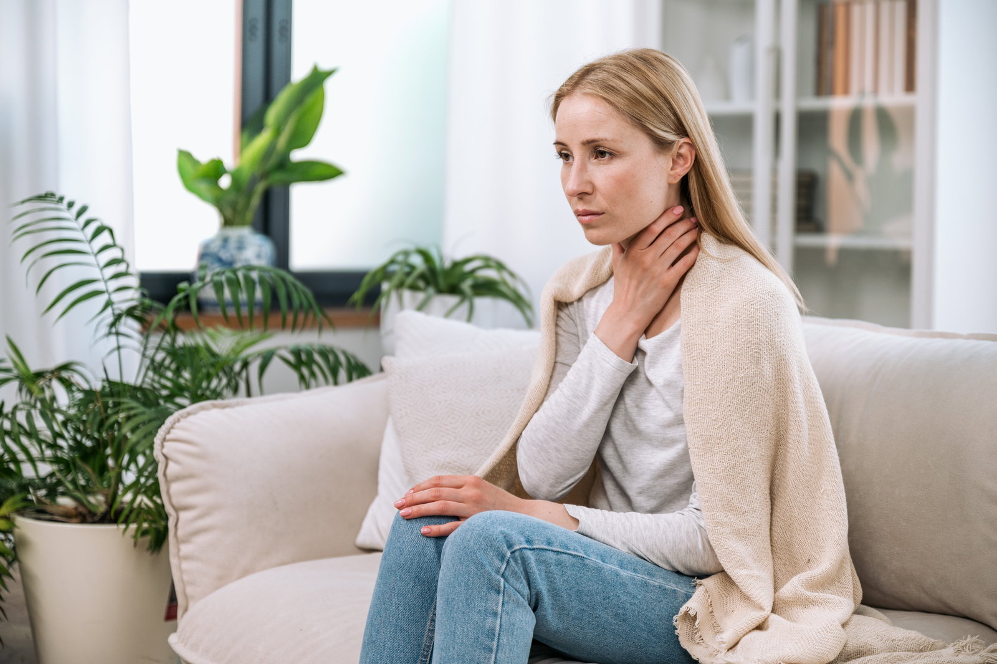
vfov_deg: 19.4
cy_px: 332
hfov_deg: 28.9
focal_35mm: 70
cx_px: 498
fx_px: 1938
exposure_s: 1/200
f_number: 2.8
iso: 450
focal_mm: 70
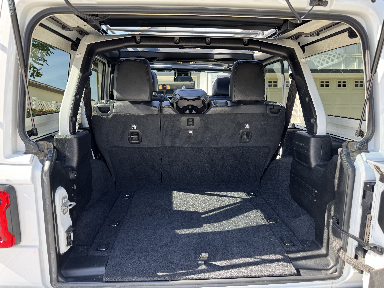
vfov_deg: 56.8
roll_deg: +0.7
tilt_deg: -4.4
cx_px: 192
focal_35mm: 24
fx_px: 266
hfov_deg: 71.6
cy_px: 144
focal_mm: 6.76
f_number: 1.78
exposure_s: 1/237
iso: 64
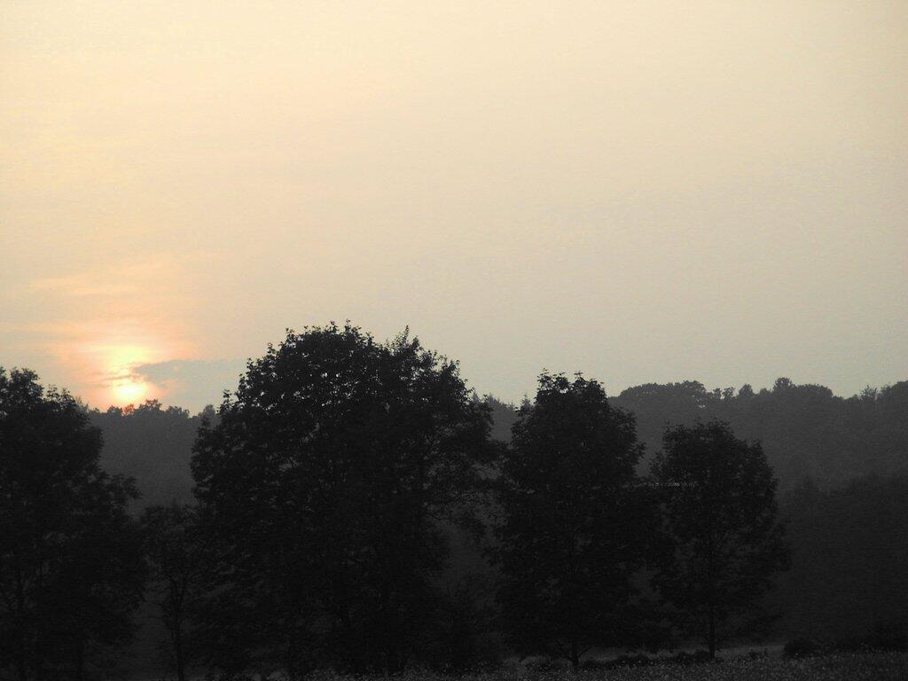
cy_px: 340
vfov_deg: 10.7
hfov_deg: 14.2
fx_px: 3646
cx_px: 454
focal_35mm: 139
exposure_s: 1/500
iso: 100
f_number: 3.6
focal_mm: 28.22
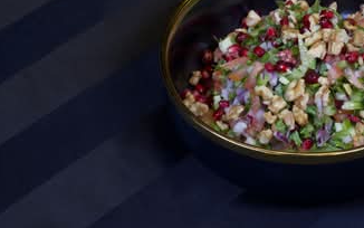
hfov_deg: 19.9
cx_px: 311
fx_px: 1022
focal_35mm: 103
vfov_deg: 12.7
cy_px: 56
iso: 160
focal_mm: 50
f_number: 11
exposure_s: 1/3
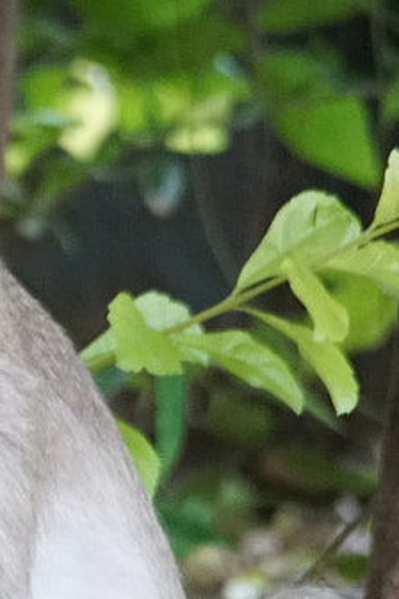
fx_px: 39548
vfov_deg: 0.9
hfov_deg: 0.6
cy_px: 429
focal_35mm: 2379
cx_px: -410
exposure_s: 1/500
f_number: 6.3
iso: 5000
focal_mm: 500
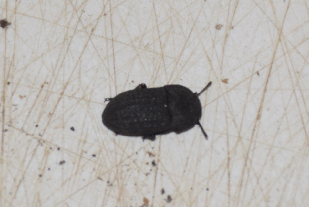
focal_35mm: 210
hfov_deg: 9.8
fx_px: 1804
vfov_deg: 6.6
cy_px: 104
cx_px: 154
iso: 400
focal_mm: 140
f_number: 5.6
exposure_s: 1/60
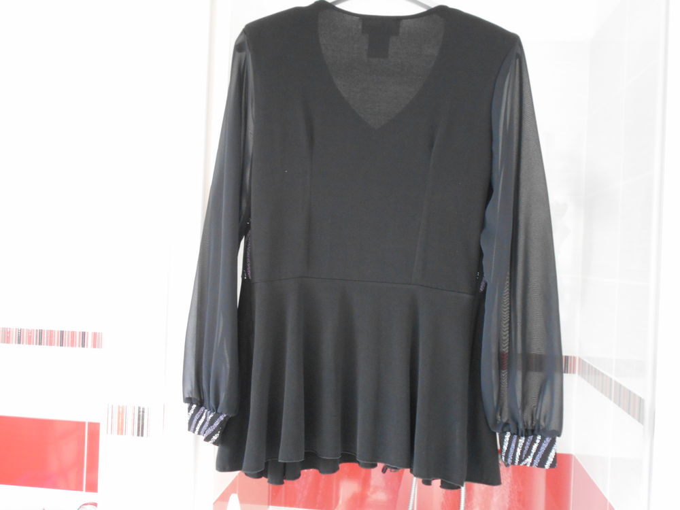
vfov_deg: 41.8
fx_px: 668
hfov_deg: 54.0
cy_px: 255
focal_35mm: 34
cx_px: 340
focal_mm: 5.8
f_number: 3.6
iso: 400
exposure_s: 1/10
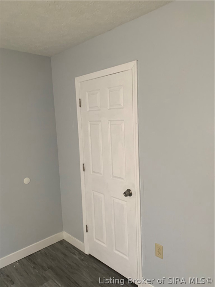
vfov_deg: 67.3
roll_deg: +1.9
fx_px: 215
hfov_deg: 53.0
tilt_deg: -4.7
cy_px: 144
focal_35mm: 26
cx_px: 108
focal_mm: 4.25
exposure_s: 1/60
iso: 160
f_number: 1.8
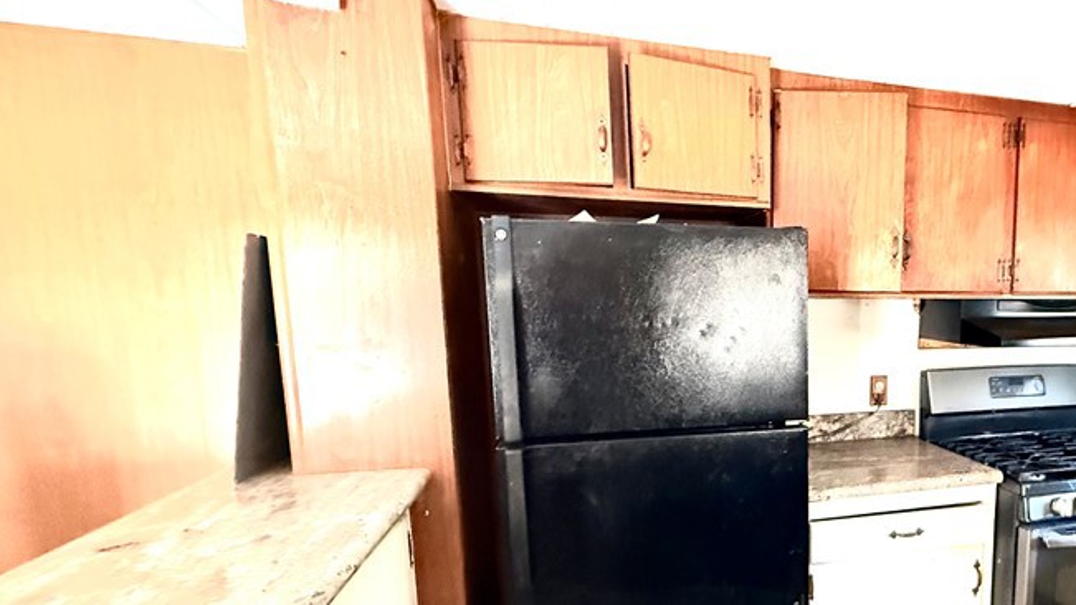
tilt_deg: -8.1
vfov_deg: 47.1
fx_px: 685
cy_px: 393
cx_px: 818
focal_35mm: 24
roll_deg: +0.9
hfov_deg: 70.7
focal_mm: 2.22
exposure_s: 1/60
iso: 1250
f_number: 2.2
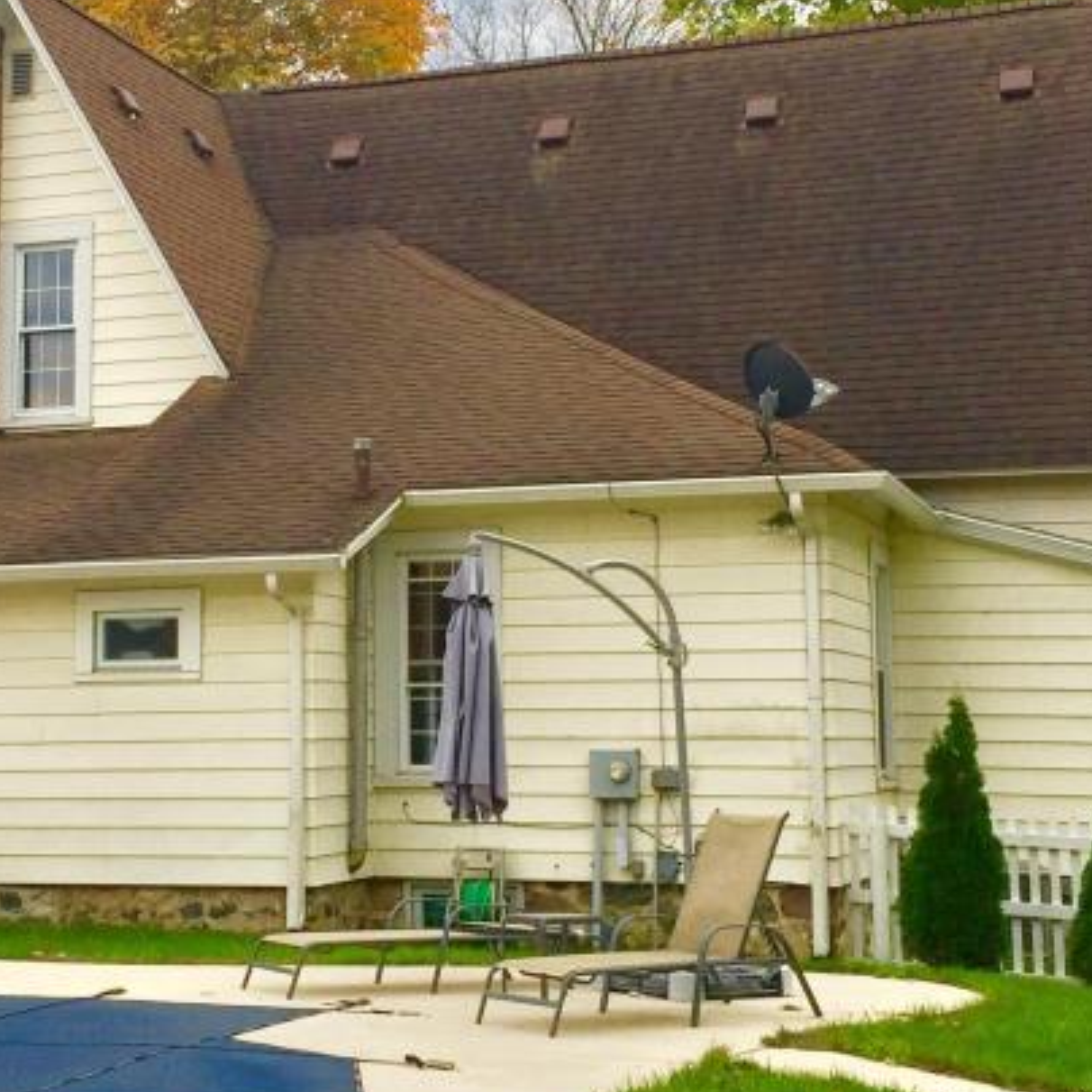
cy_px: 438
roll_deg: -0.3
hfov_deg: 26.3
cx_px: 330
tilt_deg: +7.9
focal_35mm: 65
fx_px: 2320
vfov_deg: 26.4
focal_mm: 4.15
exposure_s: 1/159
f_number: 2.2
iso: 32
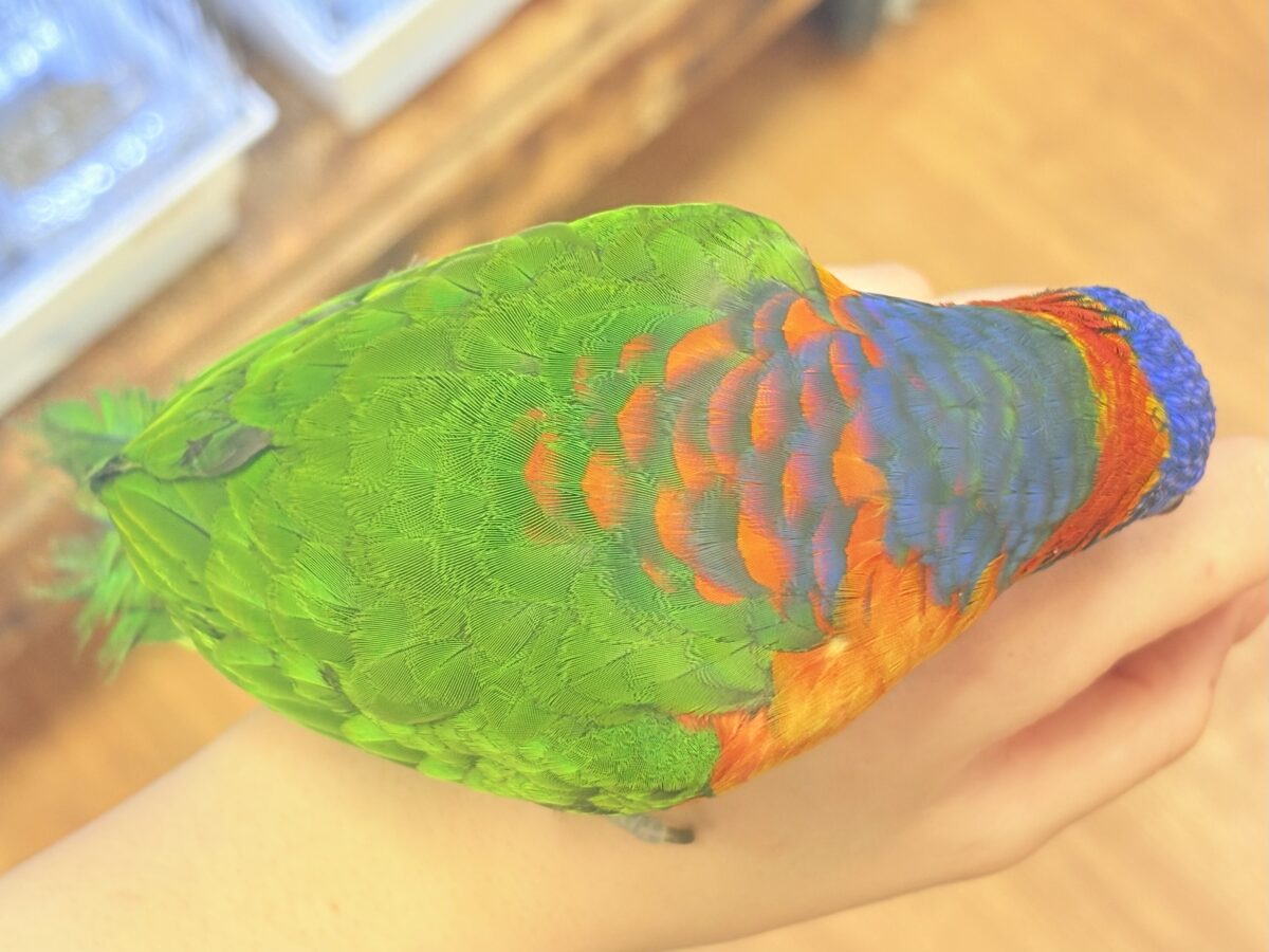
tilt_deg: -62.6
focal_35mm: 52
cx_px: 634
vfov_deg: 28.0
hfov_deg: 36.8
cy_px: 476
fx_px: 1906
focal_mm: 5.96
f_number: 1.6
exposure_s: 1/80
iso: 64
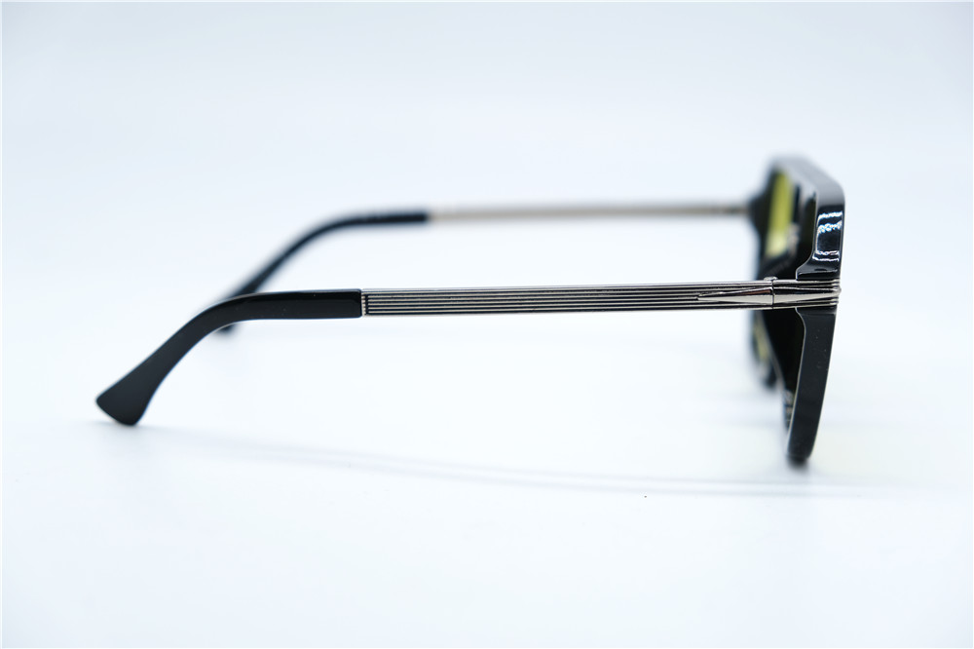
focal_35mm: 69
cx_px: 487
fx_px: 1866
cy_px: 324
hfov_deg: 29.3
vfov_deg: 19.7
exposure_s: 1/170
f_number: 4.5
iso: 160
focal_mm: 46.3
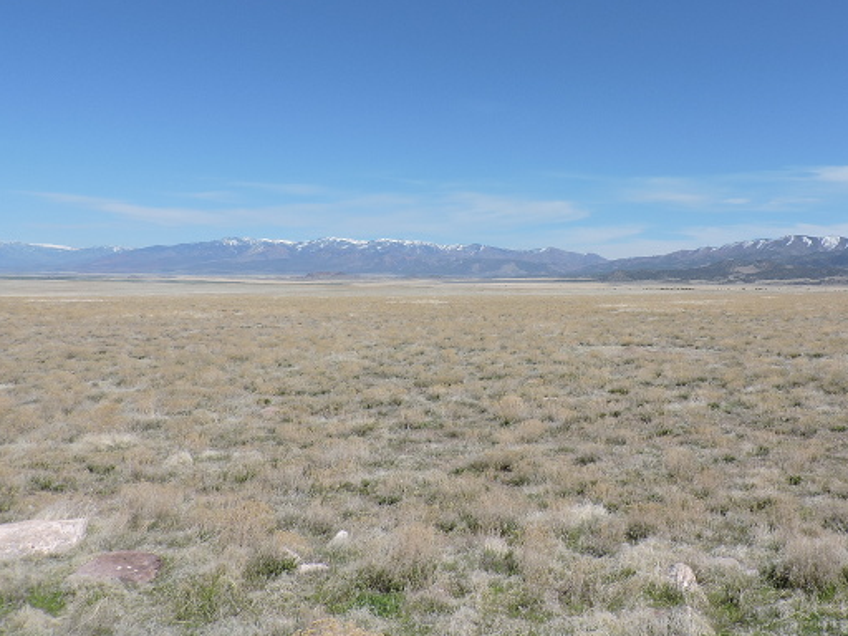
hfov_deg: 59.4
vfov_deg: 46.4
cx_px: 512
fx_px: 735
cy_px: 243
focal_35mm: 30
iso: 100
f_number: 3.7
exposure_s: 1/1250
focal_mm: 4.3
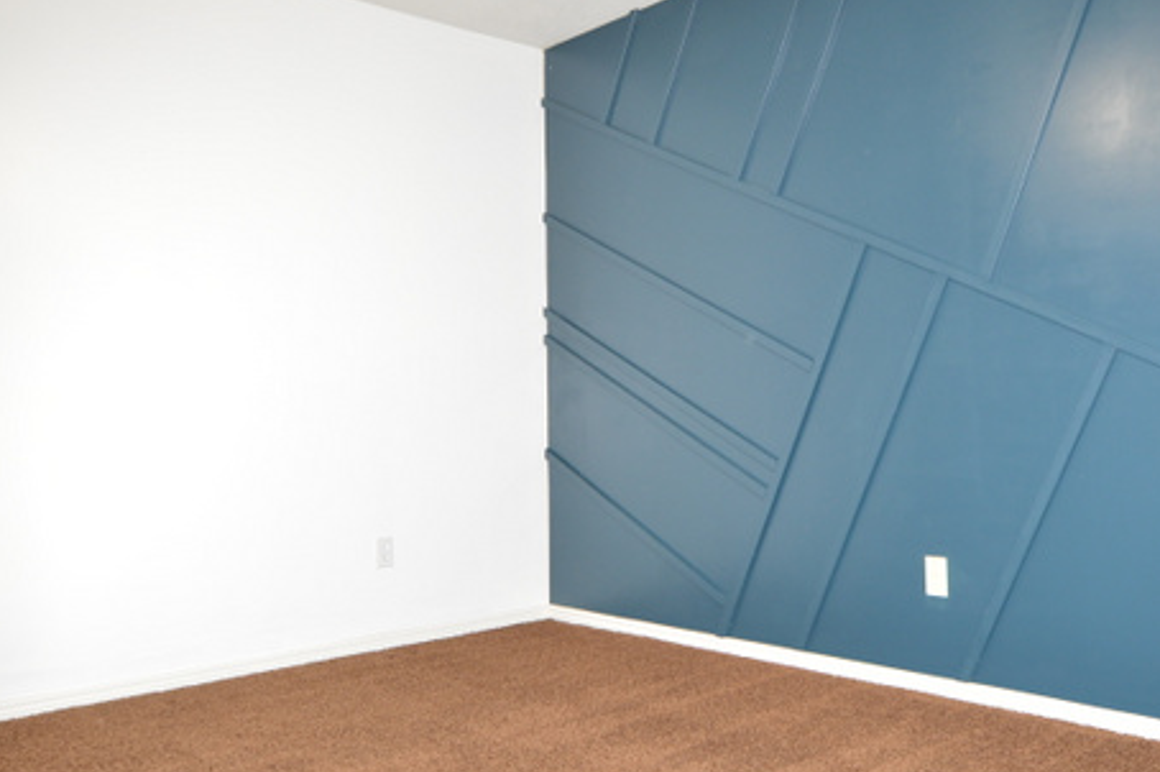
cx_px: 703
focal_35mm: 32
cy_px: 368
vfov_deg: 41.4
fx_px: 1021
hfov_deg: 58.7
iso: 400
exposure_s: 1/60
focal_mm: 15
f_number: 4
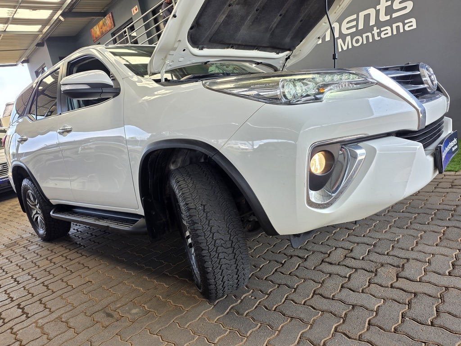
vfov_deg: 58.9
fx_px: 306
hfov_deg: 73.9
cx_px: 230
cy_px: 173
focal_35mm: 23
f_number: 1.7
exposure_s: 1/51.6
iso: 16
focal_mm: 6.25
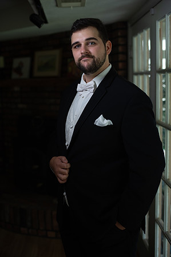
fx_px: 357
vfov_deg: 39.6
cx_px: 86
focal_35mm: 50
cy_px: 128
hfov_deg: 26.9
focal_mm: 50
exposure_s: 1/400
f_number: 2.8
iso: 1000
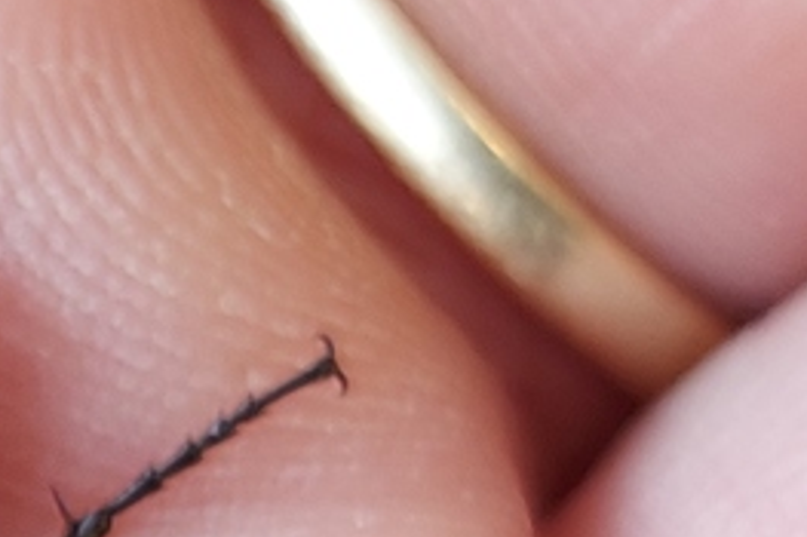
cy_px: 589
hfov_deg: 23.0
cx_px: -161
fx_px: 1815
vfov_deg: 16.3
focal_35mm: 81
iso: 50
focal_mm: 5.23
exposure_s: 1/50
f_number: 1.8
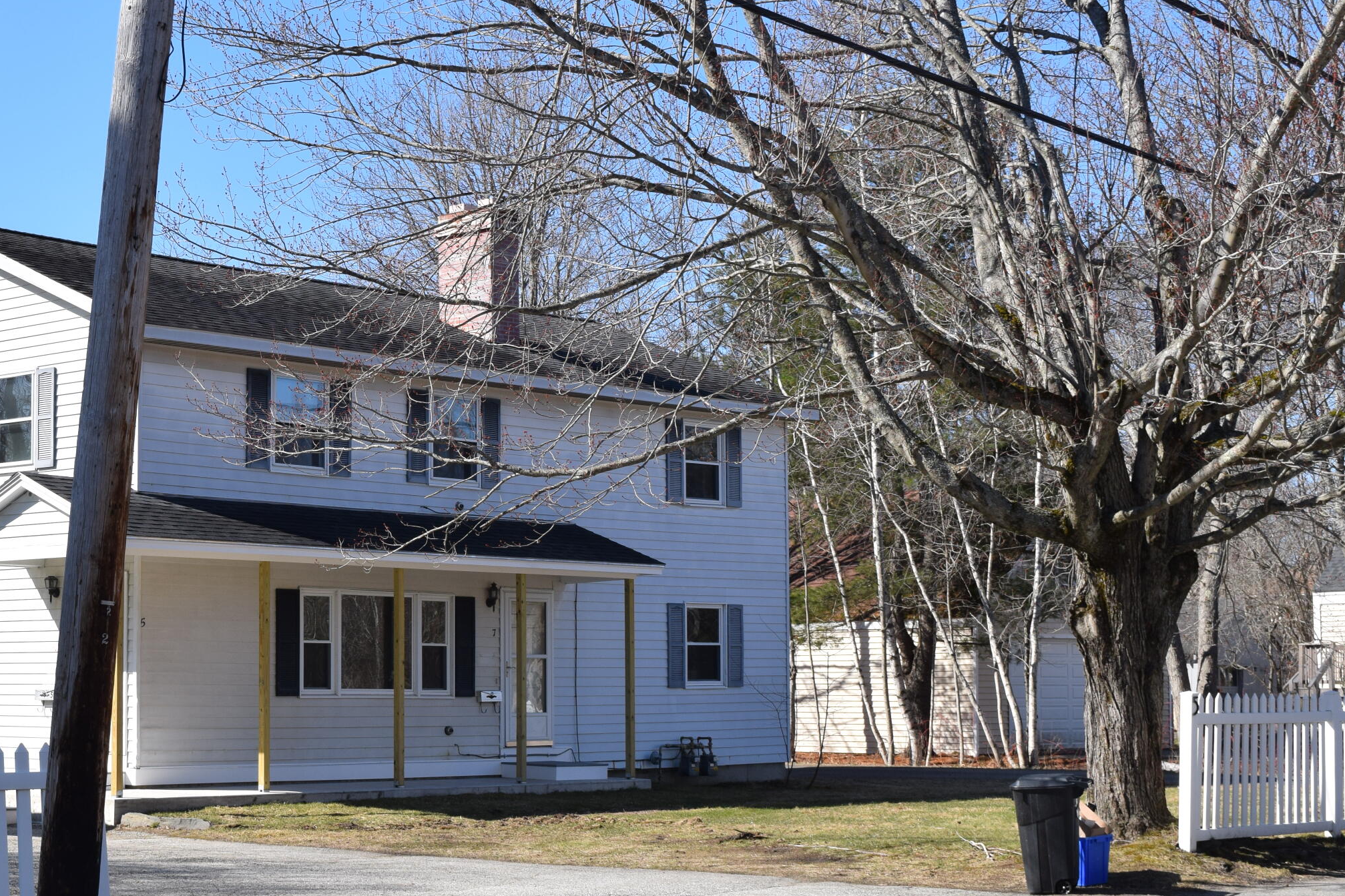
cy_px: 579
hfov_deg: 29.7
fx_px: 2503
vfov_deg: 20.3
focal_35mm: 67
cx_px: 358
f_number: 10
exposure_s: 1/400
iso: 200
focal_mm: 30
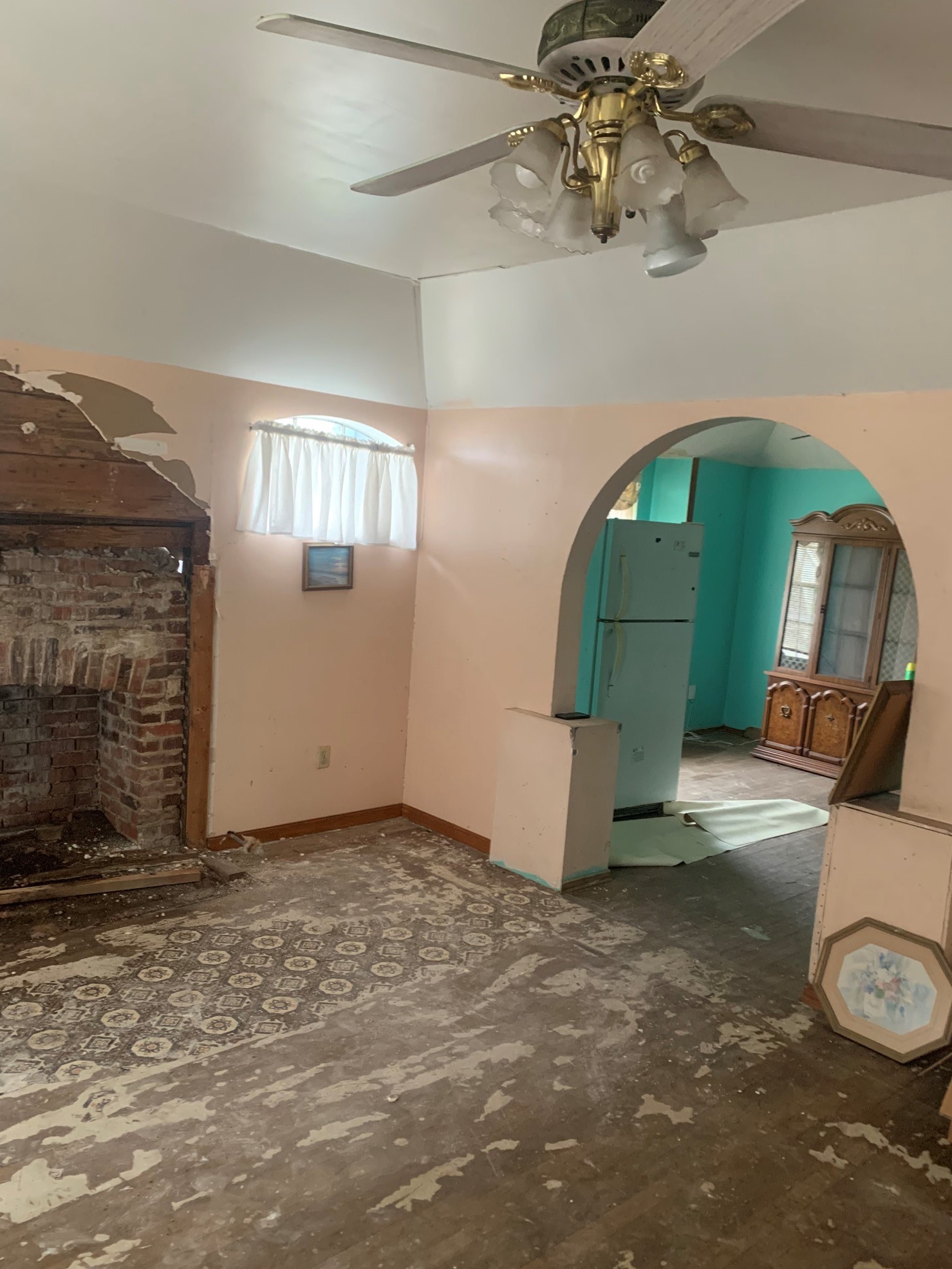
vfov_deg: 65.3
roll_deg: -4.3
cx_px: 478
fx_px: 990
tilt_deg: -8.7
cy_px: 651
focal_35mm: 27
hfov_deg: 51.4
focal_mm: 4.25
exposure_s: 1/60
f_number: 1.8
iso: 320
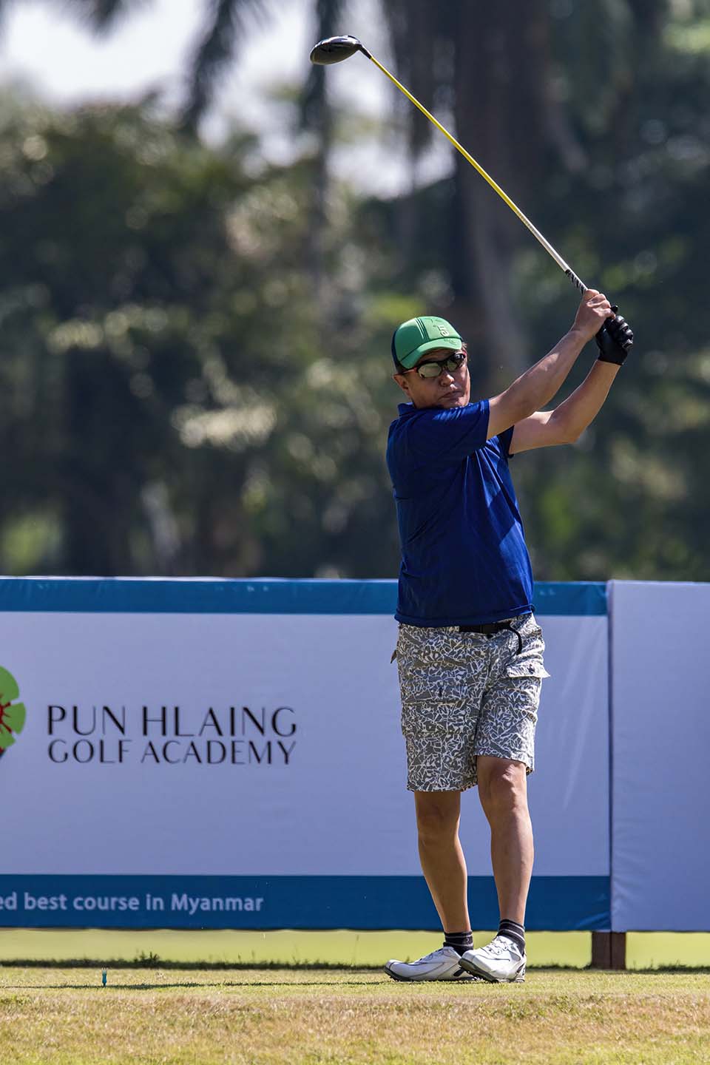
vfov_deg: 3.2
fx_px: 19228
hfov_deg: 2.1
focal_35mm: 650
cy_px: 532
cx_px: 355
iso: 2500
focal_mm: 650
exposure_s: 1/2500
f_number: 8
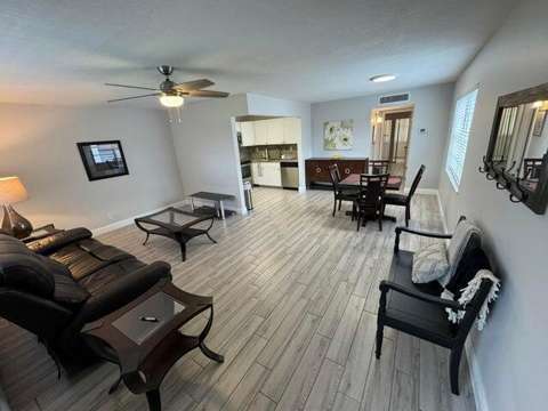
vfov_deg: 85.7
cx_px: 274
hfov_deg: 102.1
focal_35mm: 14
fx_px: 222
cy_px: 206
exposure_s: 1/120
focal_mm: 2.22
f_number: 2.2
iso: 320
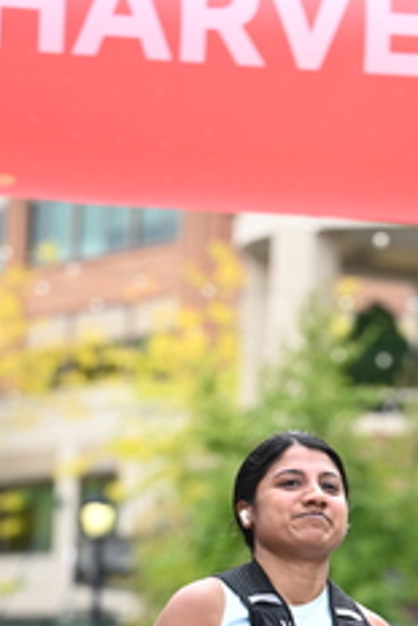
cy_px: 631
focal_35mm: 206
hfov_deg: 6.7
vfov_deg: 9.9
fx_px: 3582
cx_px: 368
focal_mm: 87
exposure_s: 1/2000
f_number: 2.8
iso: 640
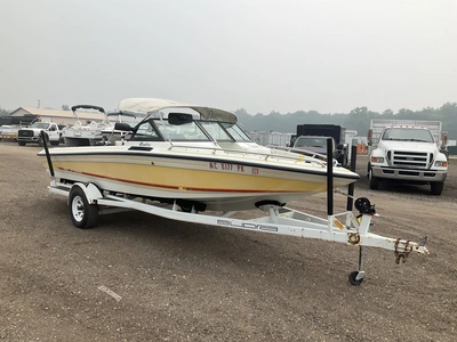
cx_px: 228
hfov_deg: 61.7
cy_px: 171
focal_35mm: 29
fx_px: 383
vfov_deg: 48.2
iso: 25
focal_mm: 3
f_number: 1.8
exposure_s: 1/1848
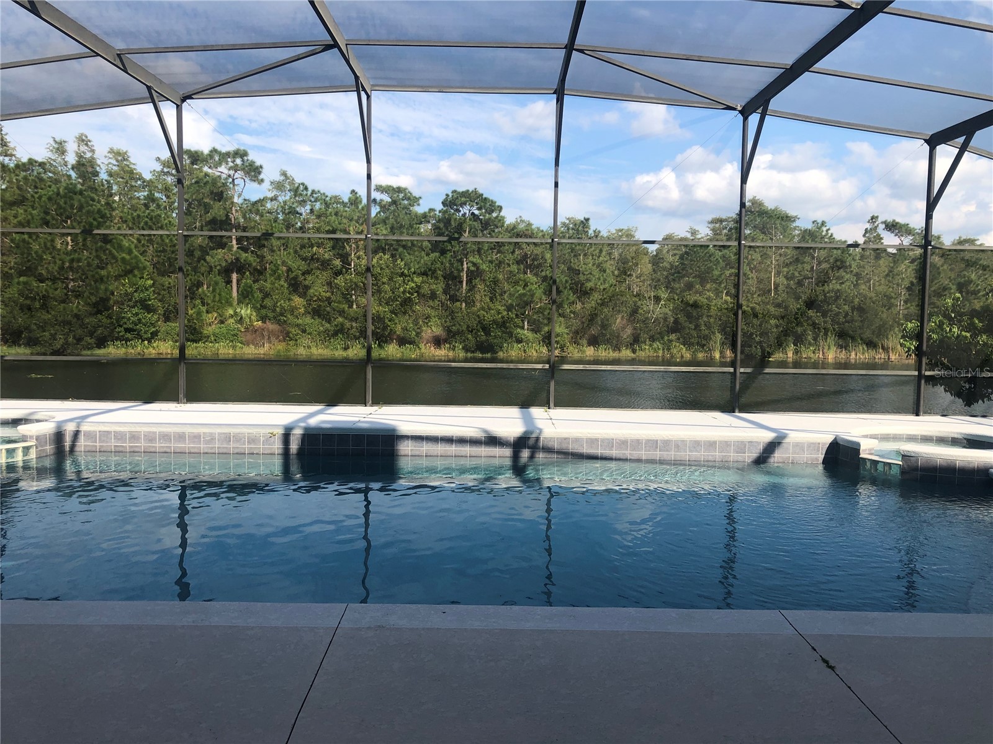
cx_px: 496
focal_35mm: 28
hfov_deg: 63.4
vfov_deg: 49.7
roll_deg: -1.5
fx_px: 803
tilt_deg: -3.2
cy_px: 372
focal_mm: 4
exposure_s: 1/1143
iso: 20
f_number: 1.8
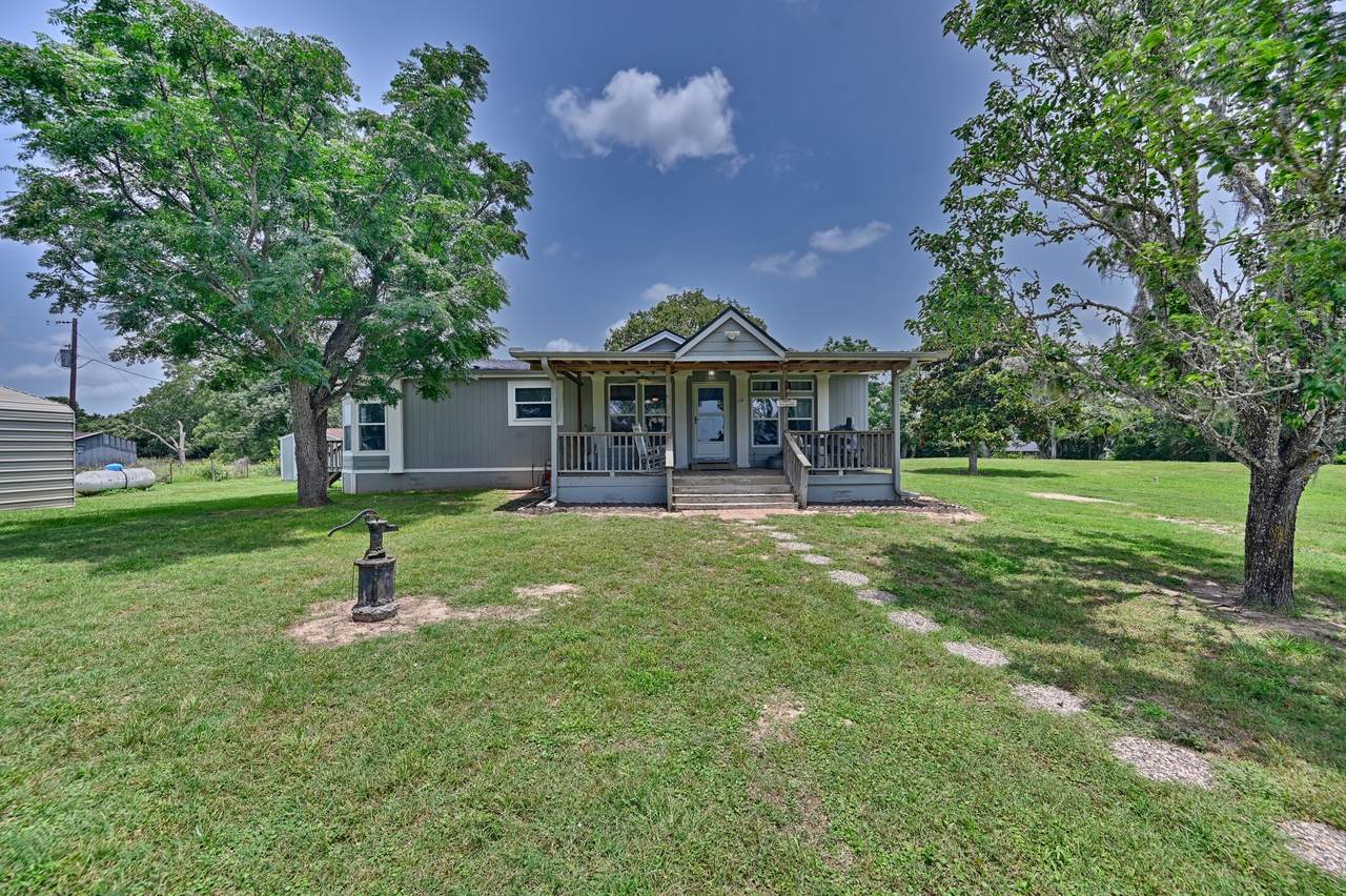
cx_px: 673
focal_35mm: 14
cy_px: 448
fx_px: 523
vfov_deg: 81.1
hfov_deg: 104.3
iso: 100
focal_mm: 14
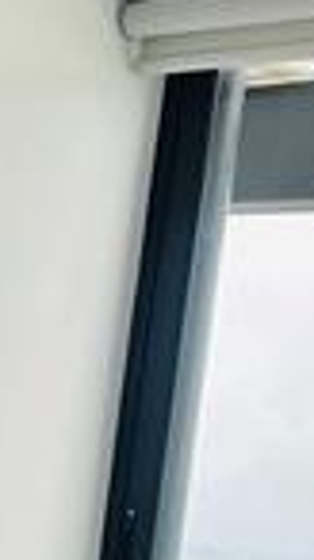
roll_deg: -8.5
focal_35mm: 138
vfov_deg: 15.3
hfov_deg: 8.4
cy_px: 541
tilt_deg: -1.8
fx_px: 2045
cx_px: -272
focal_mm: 6.86
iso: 80
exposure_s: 1/310
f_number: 1.78
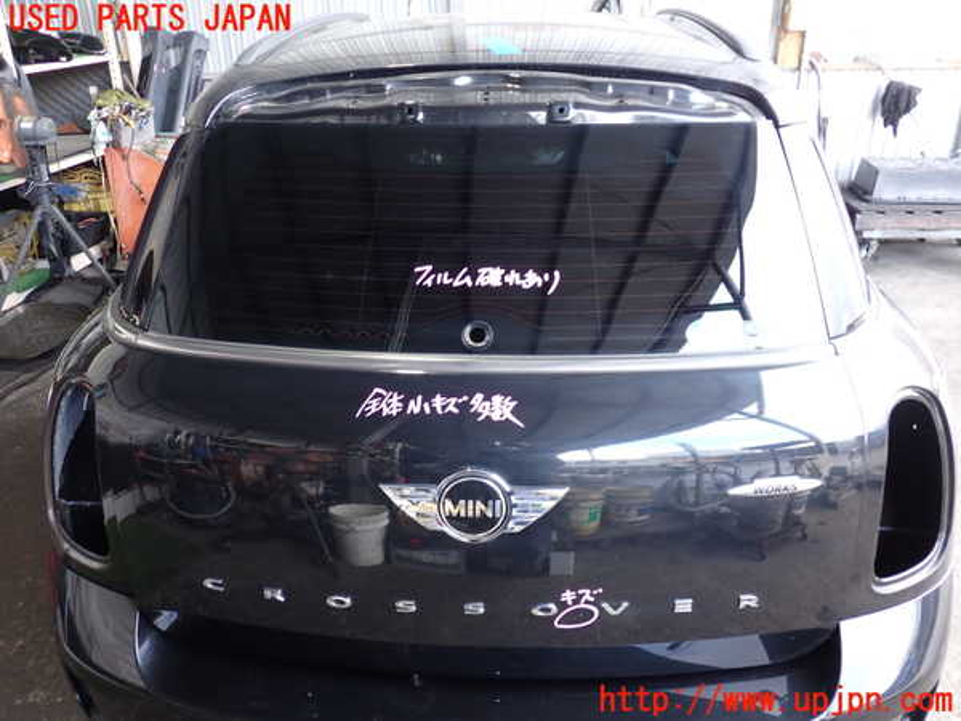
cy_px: 360
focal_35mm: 30
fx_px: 833
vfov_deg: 46.8
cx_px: 480
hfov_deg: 60.0
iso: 200
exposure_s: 1/40
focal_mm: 5.4
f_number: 2.3
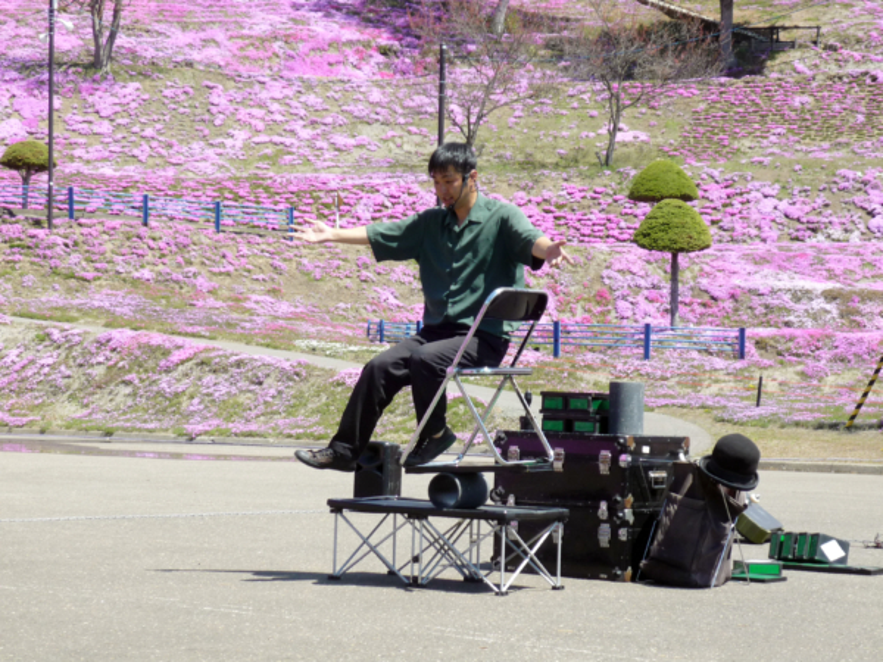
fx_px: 2092
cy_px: 331
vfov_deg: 18.0
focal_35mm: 82
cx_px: 442
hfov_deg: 23.8
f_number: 4.4
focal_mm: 13.6
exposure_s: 1/320
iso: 100
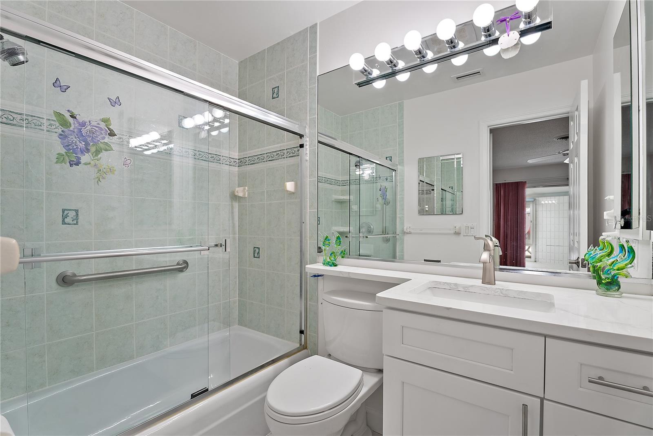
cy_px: 218
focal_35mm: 17
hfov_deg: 94.6
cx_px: 326
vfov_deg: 71.8
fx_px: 301
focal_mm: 16.6
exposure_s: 1/6
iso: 400
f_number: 9
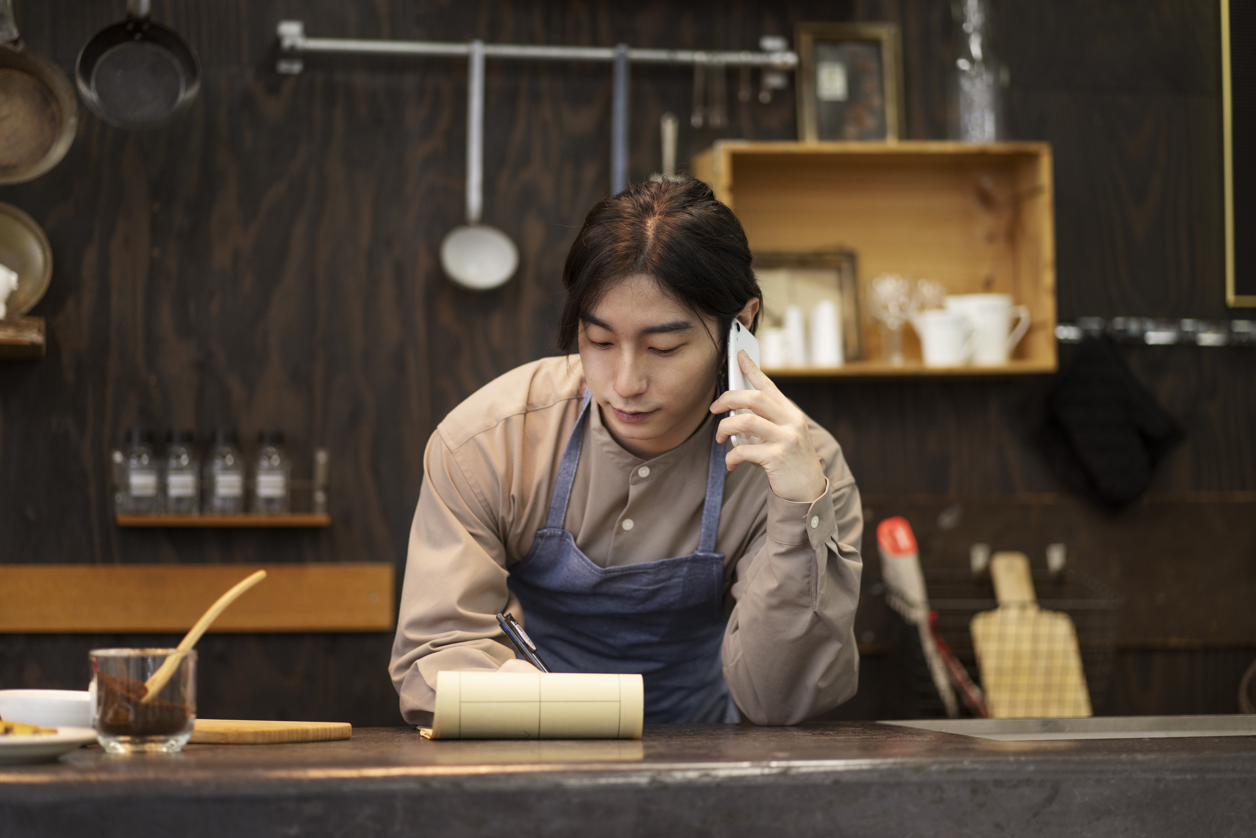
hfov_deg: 23.9
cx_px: 628
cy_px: 419
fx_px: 2966
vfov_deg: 16.1
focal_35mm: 85
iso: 640
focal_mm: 85
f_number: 1.8
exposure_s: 1/250
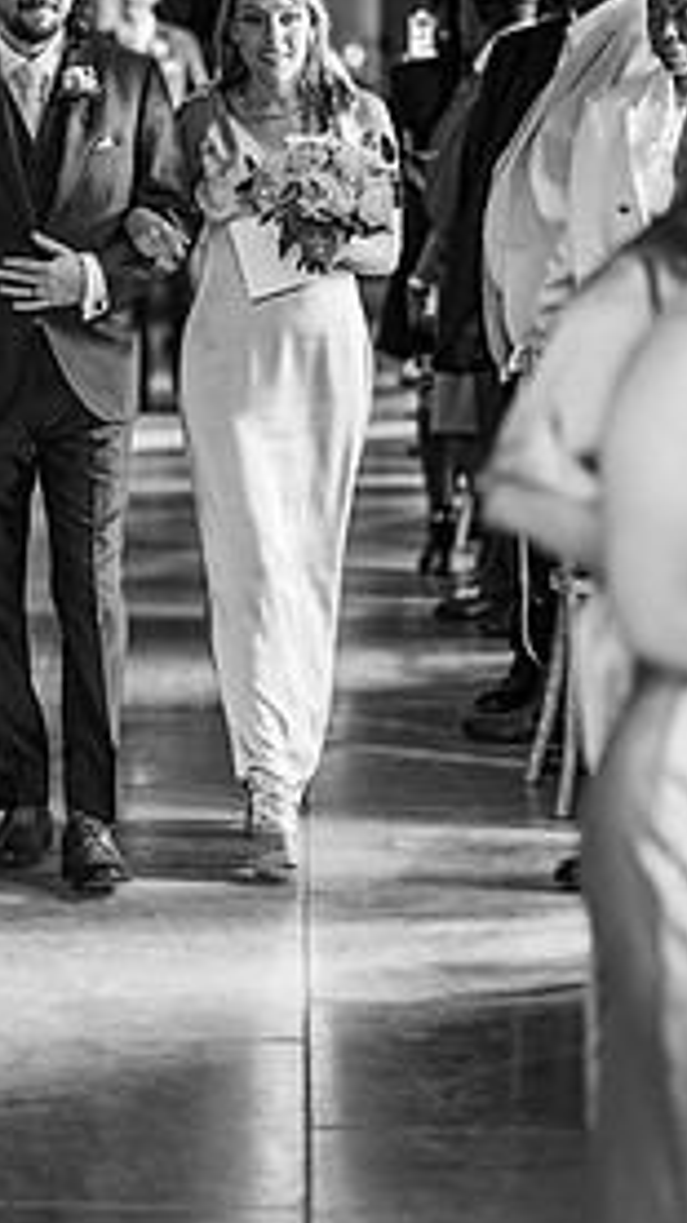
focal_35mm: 145
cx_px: 144
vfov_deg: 14.8
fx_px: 4702
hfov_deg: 8.3
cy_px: 284
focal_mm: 85
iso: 640
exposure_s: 1/200
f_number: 1.8
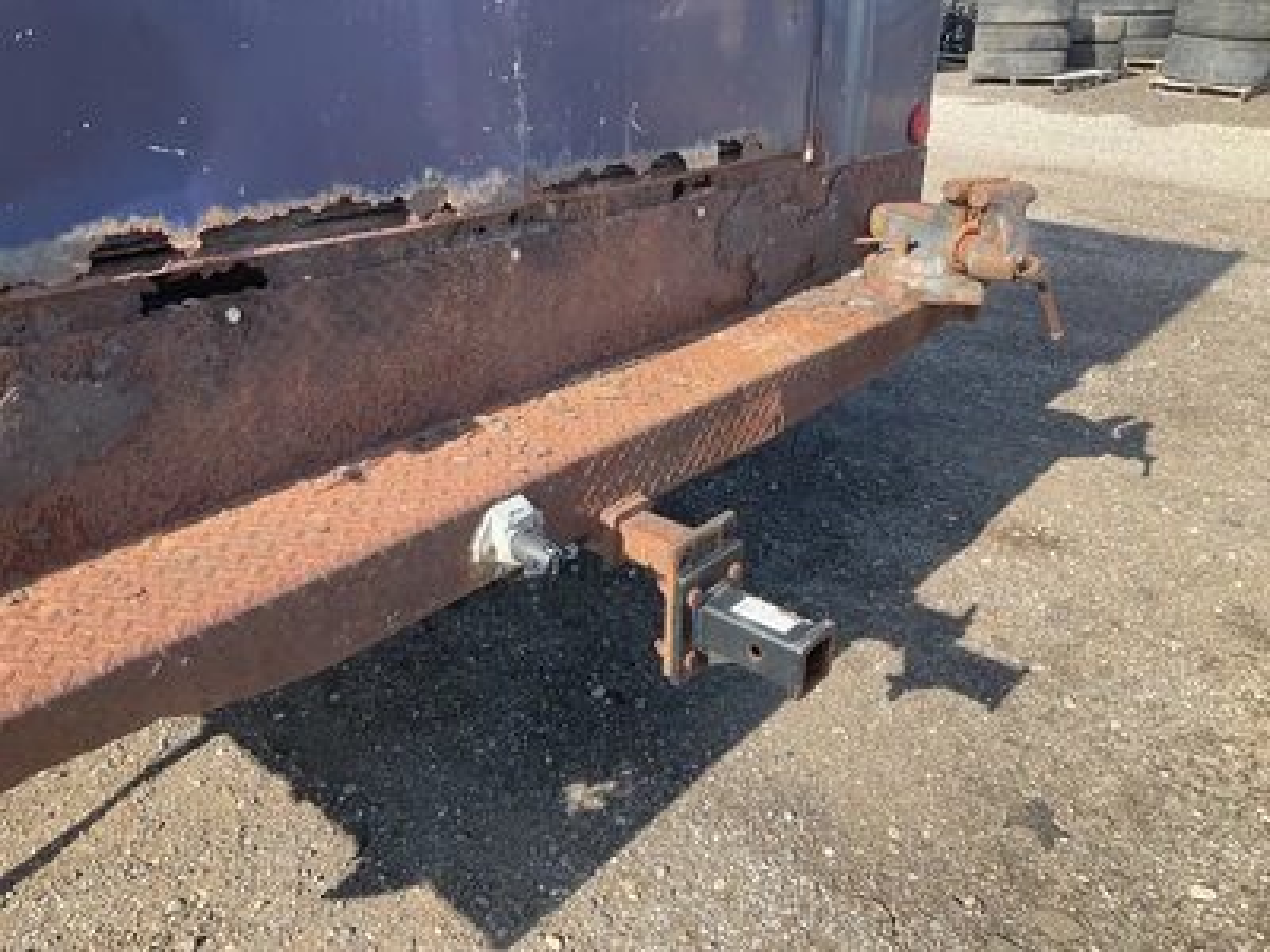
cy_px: 476
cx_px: 635
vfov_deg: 48.2
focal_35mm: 29
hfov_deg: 61.7
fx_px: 1064
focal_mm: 3
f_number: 1.8
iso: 25
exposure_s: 1/556
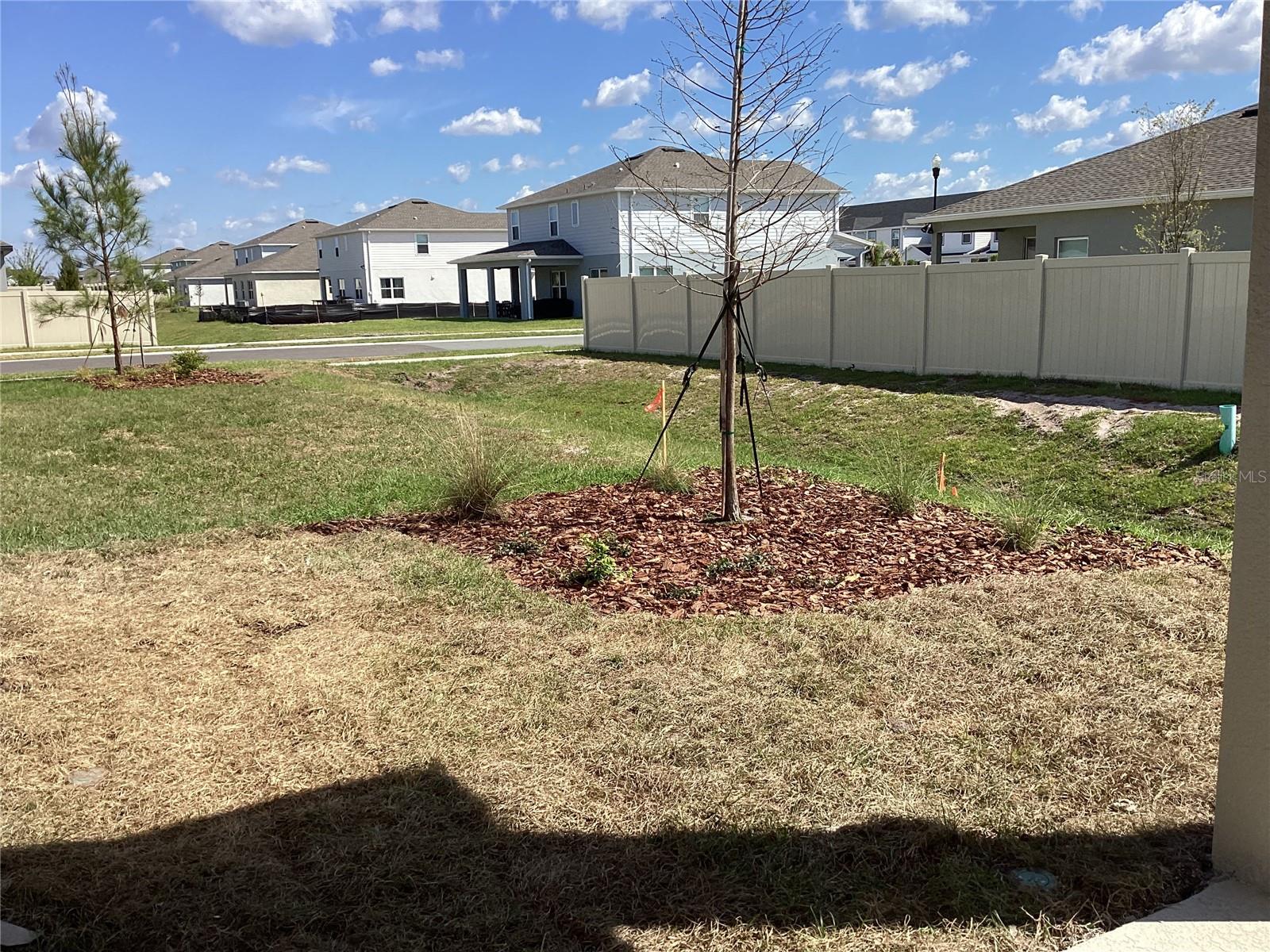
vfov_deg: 45.4
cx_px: 635
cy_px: 476
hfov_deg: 58.4
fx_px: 1137
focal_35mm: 31
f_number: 2.4
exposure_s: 1/1294
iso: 25
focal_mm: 3.3
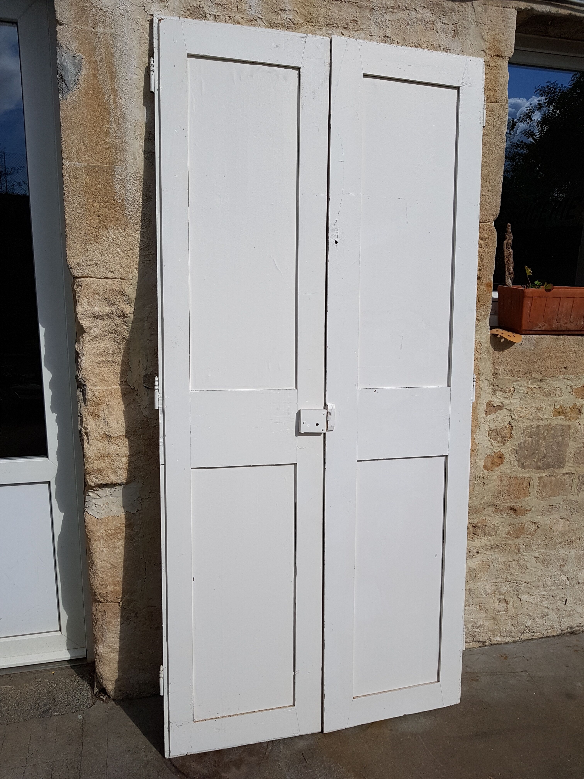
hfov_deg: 53.1
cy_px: 390
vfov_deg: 67.3
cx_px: 292
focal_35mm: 26
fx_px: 585
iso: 50
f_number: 1.7
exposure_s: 1/4288
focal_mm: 4.2
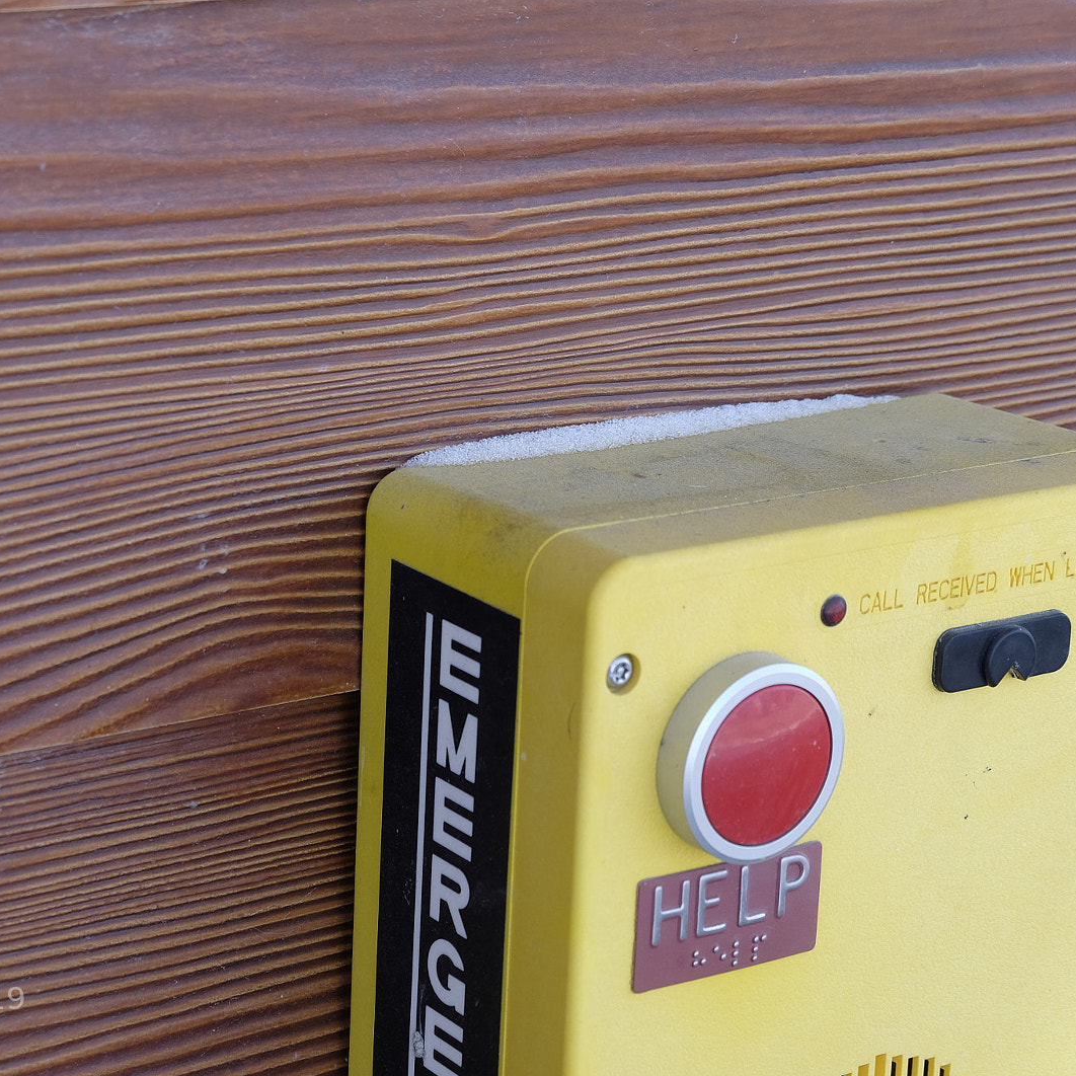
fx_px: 3376
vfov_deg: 18.1
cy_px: 538
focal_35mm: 96
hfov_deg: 18.0
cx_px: 305
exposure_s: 1/105
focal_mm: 50
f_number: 5.6
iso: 200
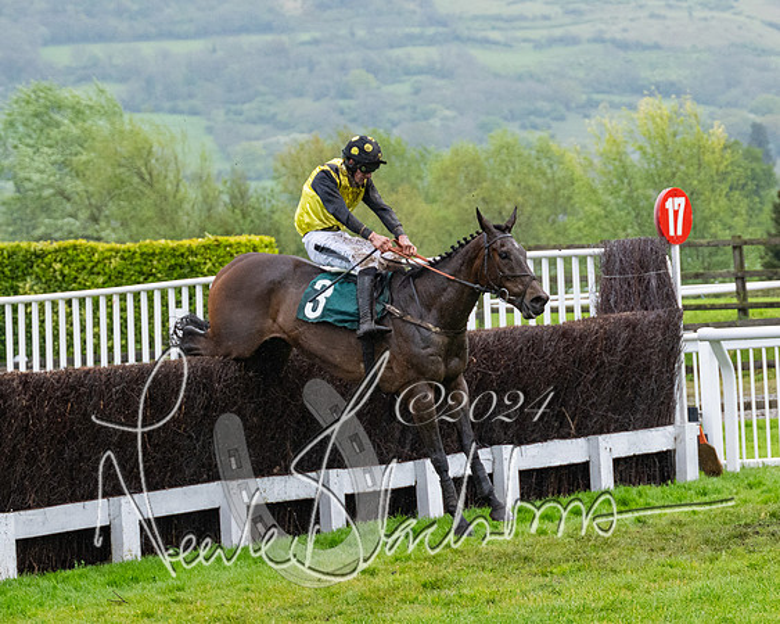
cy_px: 360
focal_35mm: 203
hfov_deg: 9.5
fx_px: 4677
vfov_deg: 7.6
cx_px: 425
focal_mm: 104
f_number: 4
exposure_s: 1/1250
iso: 1000
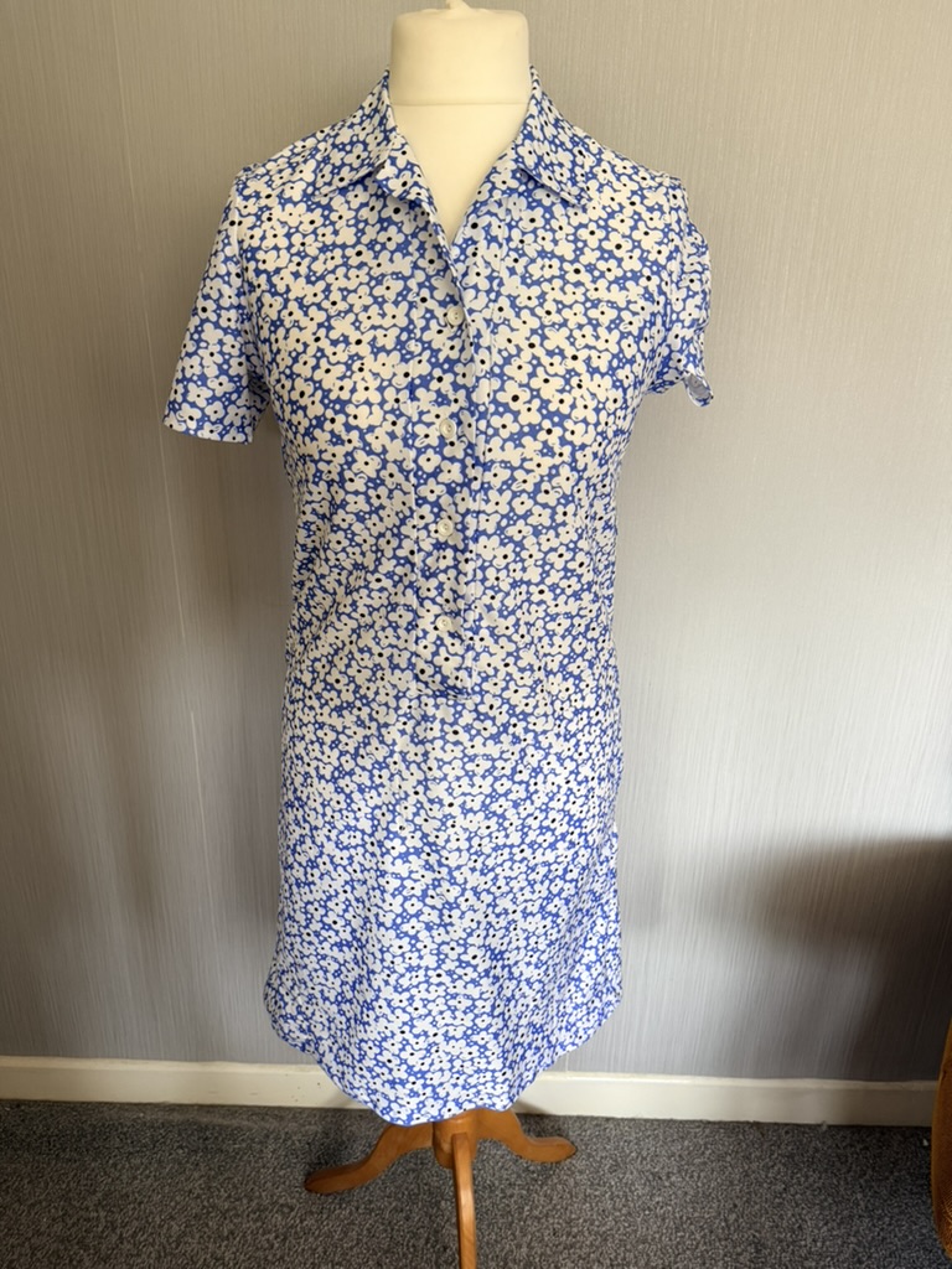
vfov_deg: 71.6
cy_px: 634
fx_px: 880
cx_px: 476
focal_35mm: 24
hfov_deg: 56.8
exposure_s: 1/95
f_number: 1.78
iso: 200
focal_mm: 6.76
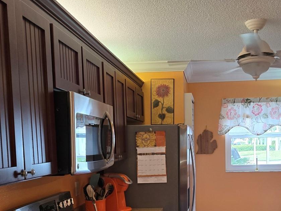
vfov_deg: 31.8
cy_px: 175
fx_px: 357
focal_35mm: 44
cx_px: 182
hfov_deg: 42.5
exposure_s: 1/120
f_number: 1.8
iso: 125
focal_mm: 5.4
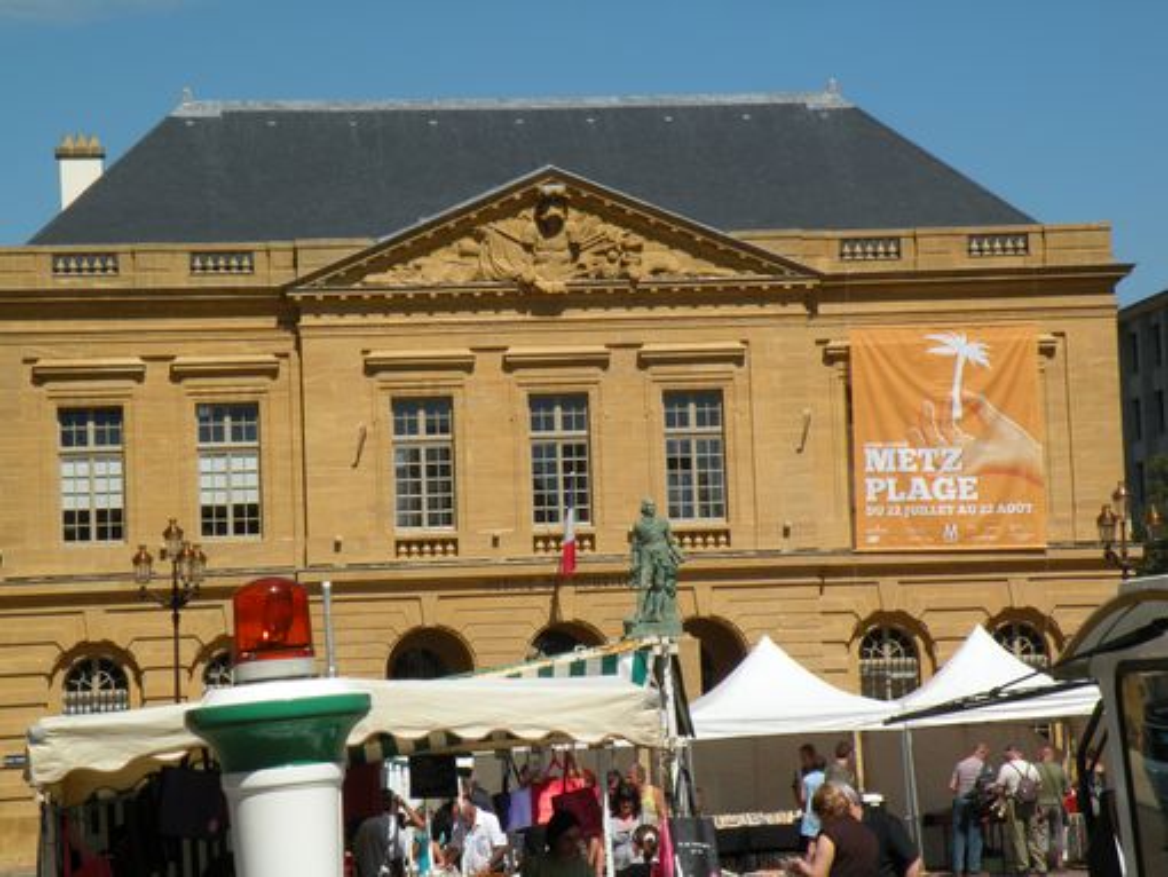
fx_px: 3713
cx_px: 584
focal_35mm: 110
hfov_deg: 17.9
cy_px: 438
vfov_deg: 13.5
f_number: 8
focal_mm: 19.4
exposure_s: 1/273
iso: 64
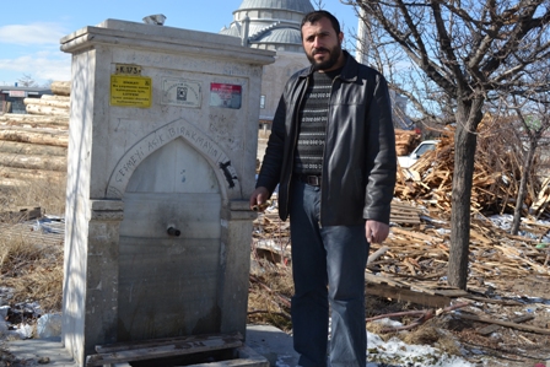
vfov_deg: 31.9
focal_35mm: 42
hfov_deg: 46.4
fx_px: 642
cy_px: 184
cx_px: 275
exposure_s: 1/200
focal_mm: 28
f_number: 7.1
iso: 100
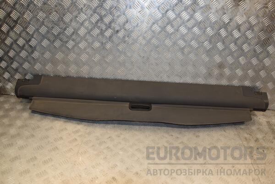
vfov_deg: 41.7
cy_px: 92
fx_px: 241
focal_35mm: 32
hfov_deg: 59.5
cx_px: 138
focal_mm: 21
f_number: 7.1
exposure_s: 1/200
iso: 800
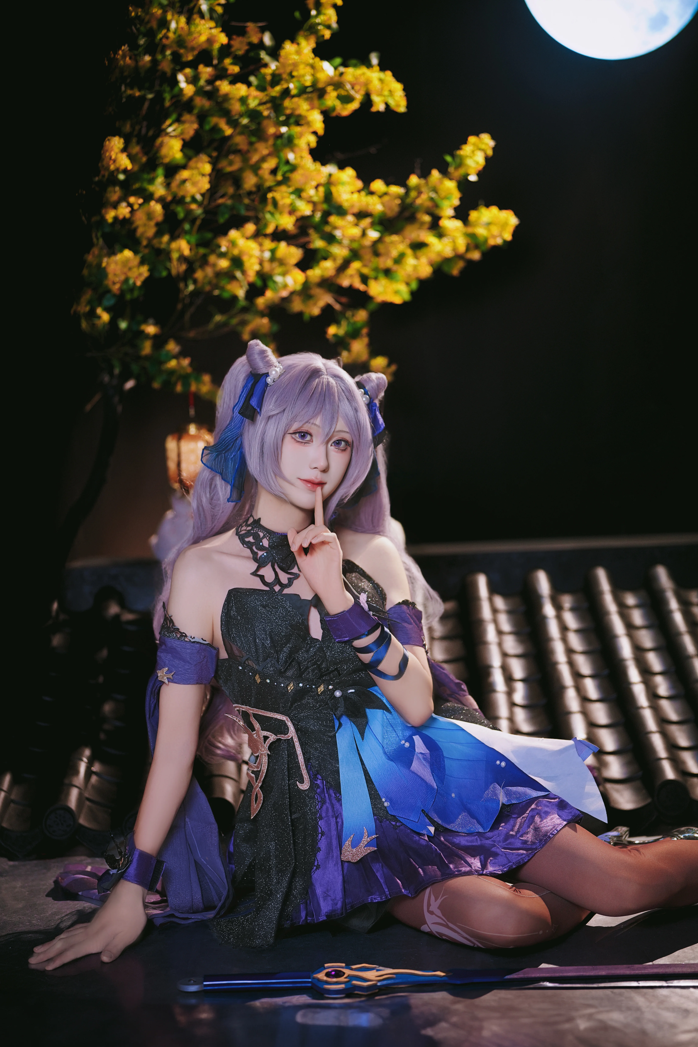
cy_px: 530
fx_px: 1483
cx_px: 348
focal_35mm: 51
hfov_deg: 26.5
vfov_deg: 38.9
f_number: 1.4
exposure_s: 1/200
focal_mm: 50
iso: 800
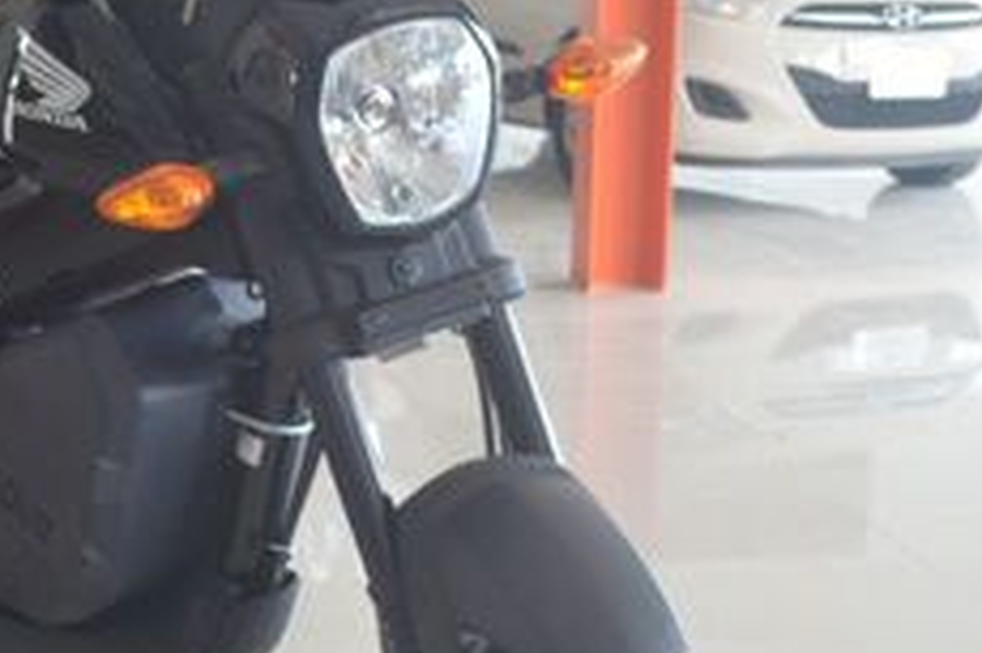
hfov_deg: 26.7
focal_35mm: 75
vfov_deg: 18.2
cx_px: 252
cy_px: 316
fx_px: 2044
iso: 500
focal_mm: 18
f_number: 3.5
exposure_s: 1/125
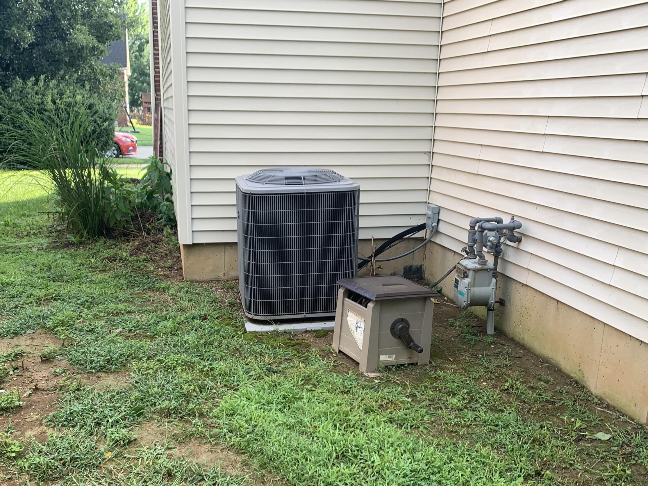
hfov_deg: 52.5
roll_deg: +0.1
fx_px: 655
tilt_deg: -20.3
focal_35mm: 35
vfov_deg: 40.3
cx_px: 286
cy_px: 315
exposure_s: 1/130
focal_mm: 4.25
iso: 25
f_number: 1.8
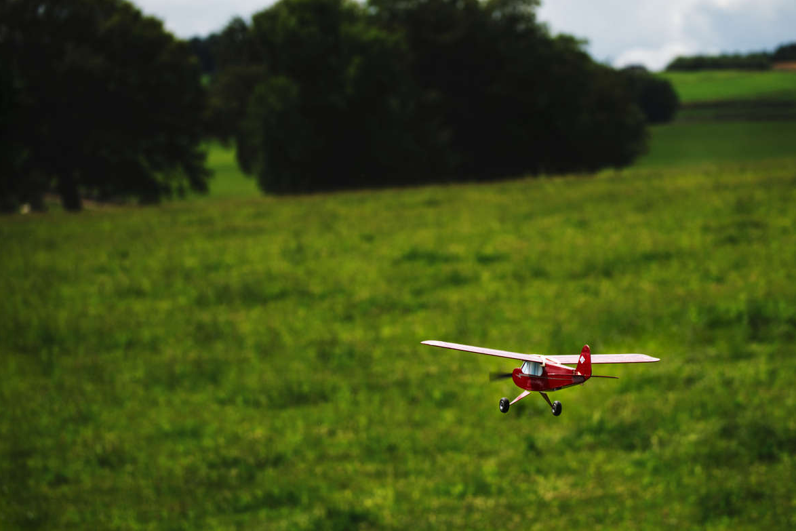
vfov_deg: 10.0
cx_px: 403
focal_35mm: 137
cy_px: 271
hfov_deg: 14.9
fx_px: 3034
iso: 500
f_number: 5.6
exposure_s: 1/2000
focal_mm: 134.2
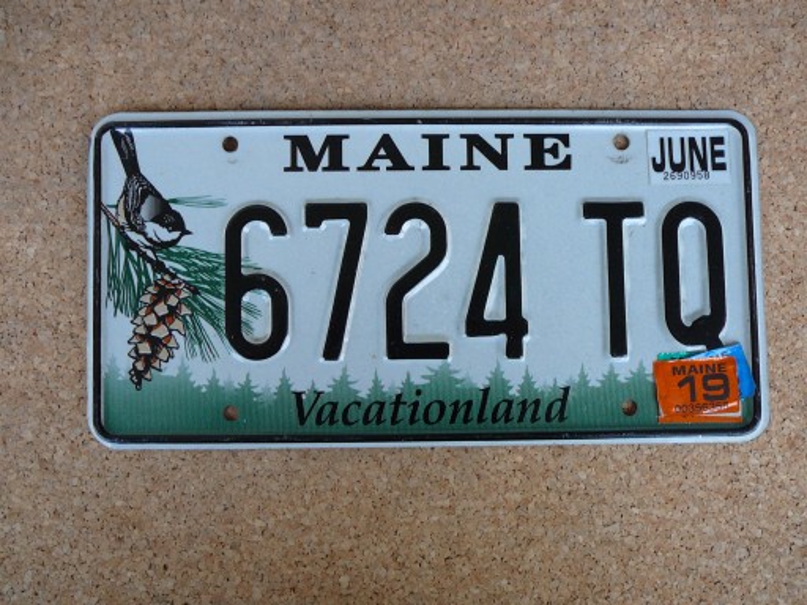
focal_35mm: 39
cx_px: 404
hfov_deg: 47.9
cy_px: 302
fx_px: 909
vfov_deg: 36.8
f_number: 3
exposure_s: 1/40
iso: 100
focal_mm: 5.8
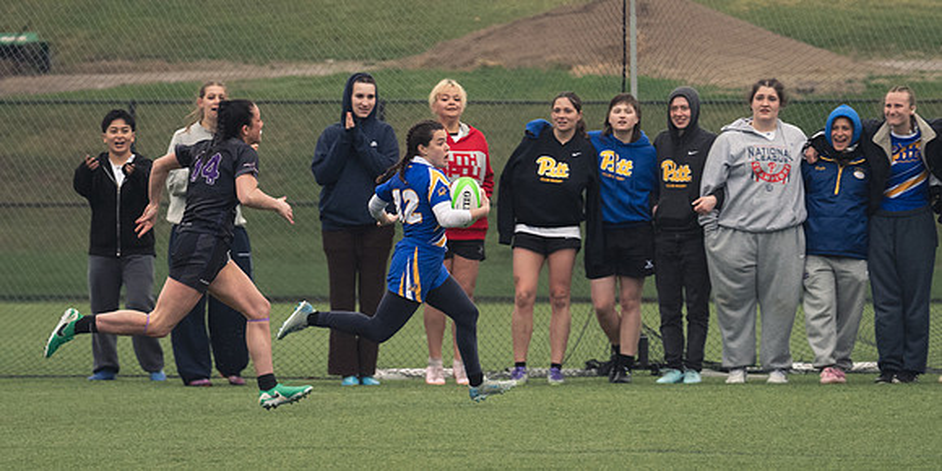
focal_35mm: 579
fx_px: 14090
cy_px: 345
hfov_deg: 3.8
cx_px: 381
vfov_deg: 1.9
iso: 2800
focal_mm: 300
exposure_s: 1/800
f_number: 6.3
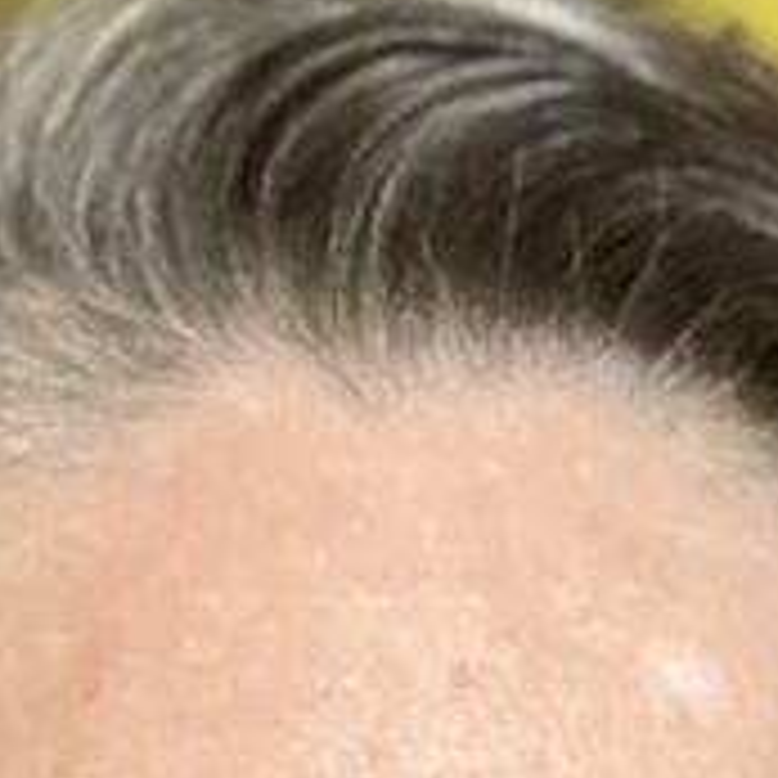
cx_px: 346
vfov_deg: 9.3
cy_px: 2159
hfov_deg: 11.1
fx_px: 3992
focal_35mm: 157
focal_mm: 2.71
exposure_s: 1/60
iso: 320
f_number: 2.2
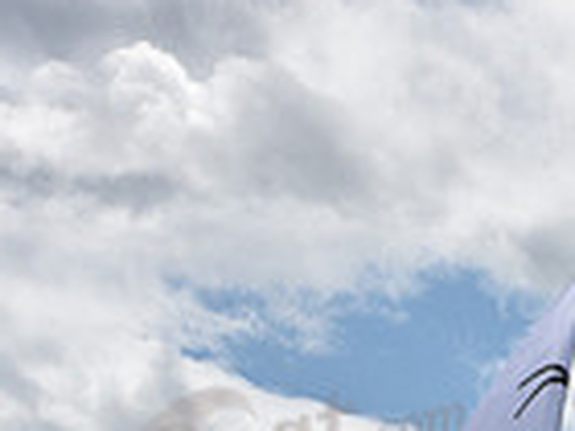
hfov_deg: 5.4
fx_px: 6096
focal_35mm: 367
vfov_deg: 4.0
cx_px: 680
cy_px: 1010
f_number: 11
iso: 250
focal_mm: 92
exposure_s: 1/1000
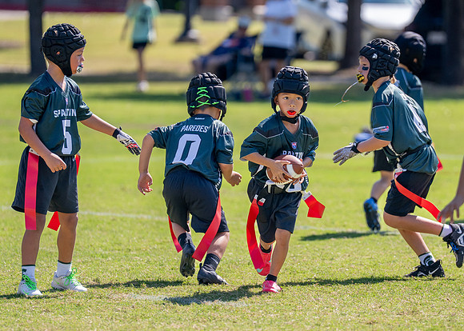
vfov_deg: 4.2
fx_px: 4545
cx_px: 279
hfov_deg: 5.8
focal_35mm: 345
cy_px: 169
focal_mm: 200
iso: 200
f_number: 2.8
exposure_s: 1/2500
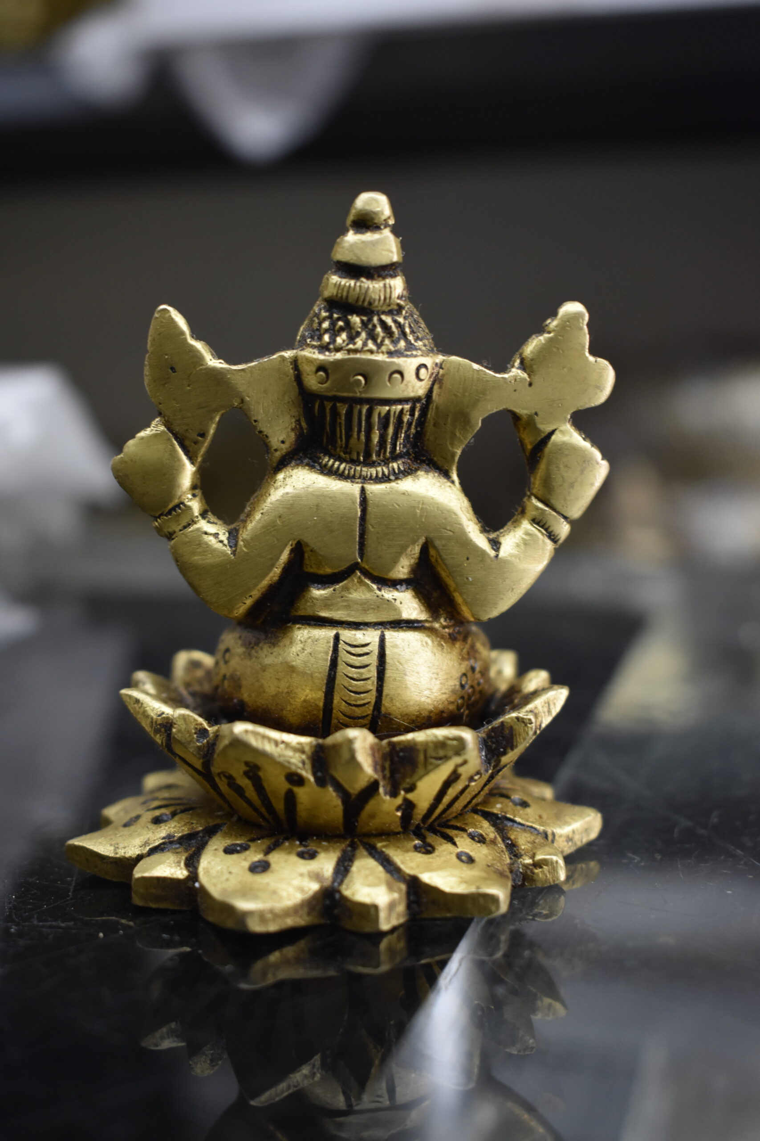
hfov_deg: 28.9
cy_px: 570
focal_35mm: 46
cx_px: 380
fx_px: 1472
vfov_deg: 42.3
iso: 1100
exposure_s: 1/60
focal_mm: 31
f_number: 4.2
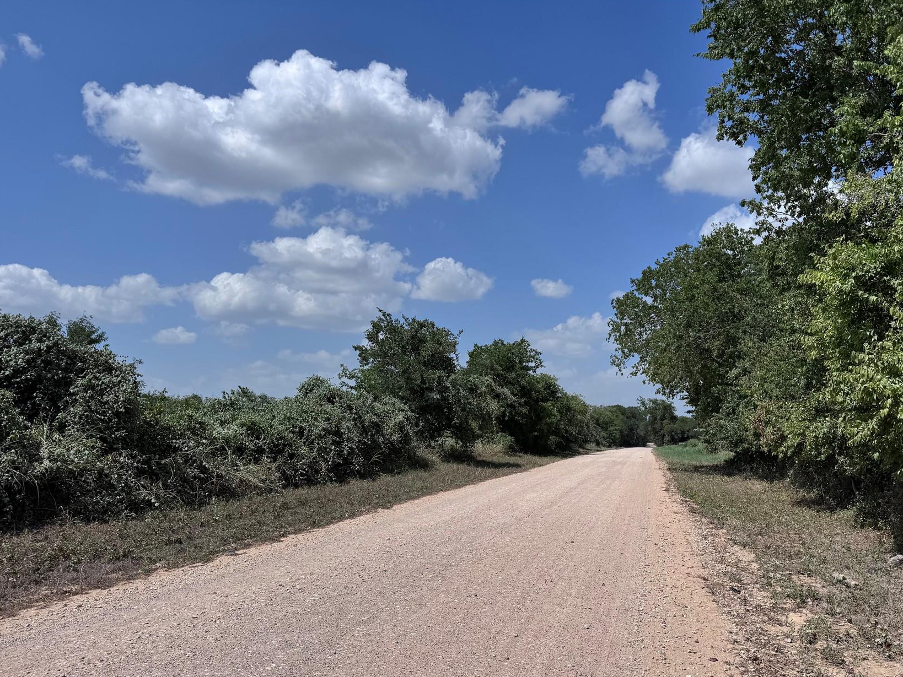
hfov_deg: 59.6
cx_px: 531
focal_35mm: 30
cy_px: 418
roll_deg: -0.6
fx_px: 783
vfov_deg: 46.4
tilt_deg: +4.9
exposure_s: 1/10417
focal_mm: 6.76
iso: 80
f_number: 1.78
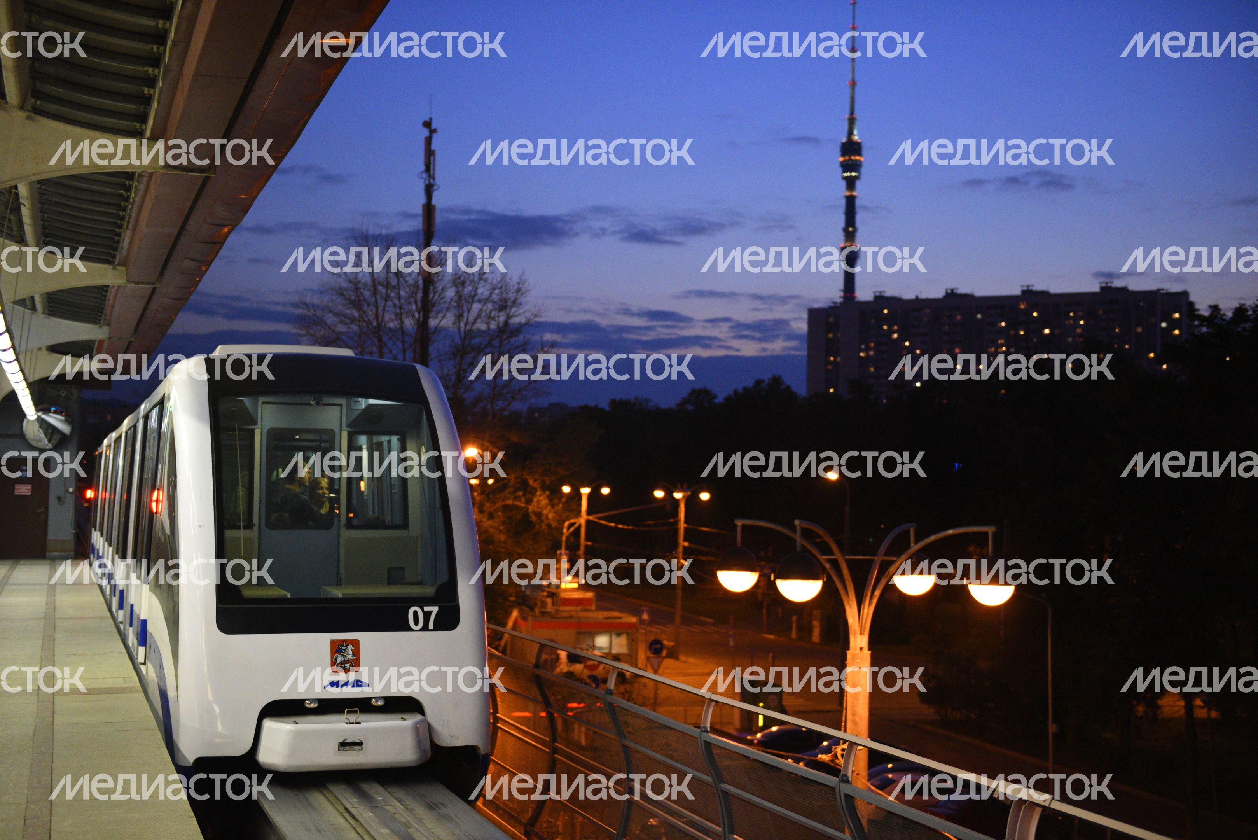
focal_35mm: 48
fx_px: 1678
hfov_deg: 41.1
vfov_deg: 28.1
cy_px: 420
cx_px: 629
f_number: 2.8
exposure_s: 1/160
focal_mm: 48
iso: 3200
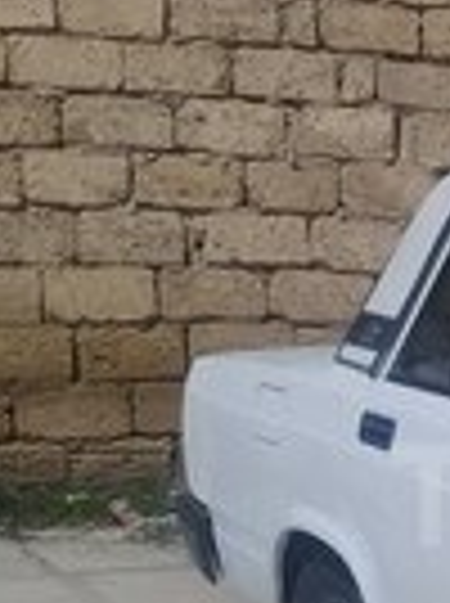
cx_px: 738
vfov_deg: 17.0
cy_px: 495
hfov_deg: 12.1
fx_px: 2000
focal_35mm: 115
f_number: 2.2
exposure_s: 1/4237
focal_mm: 3.3
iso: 50
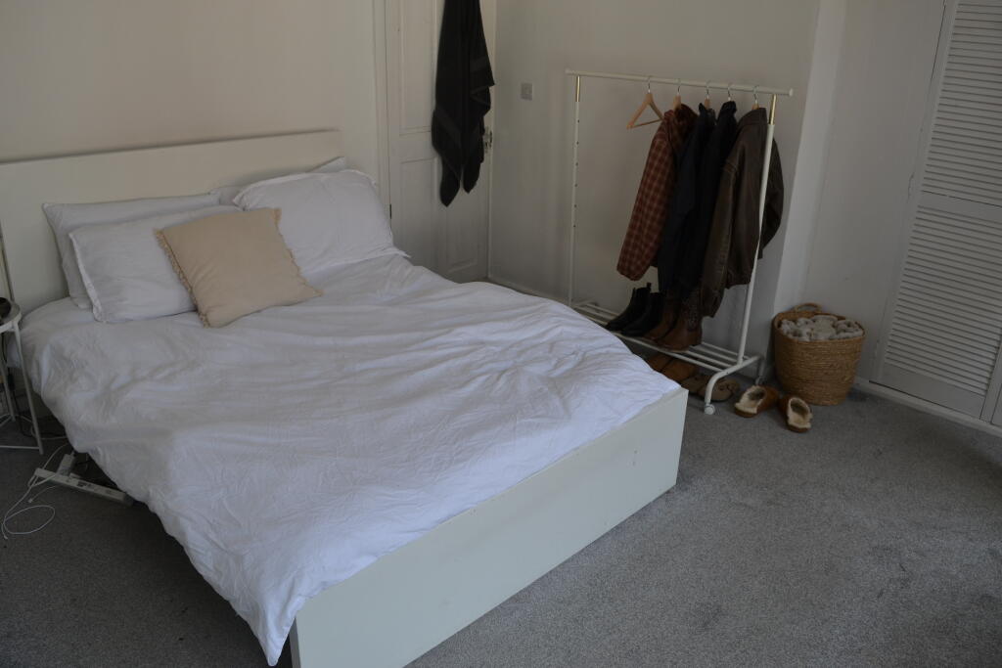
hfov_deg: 67.4
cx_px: 501
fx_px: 752
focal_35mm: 27
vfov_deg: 47.9
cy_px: 334
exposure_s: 1/125
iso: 280
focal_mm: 18
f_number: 5.6
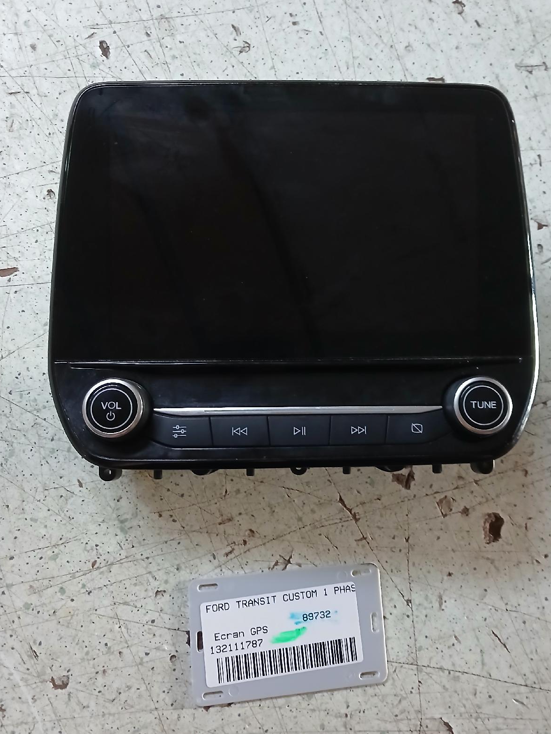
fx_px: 658
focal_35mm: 31
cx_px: 299
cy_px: 374
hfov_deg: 45.4
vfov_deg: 58.3
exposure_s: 1/20
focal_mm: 3.98
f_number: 1.8
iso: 500
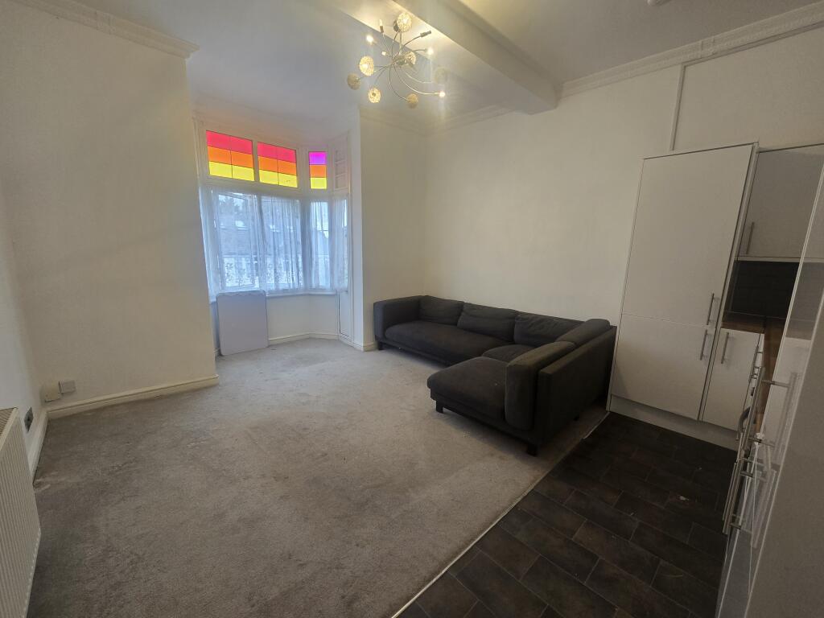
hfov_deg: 106.2
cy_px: 309
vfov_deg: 89.9
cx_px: 412
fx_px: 309
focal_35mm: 13
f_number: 2.2
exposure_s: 1/50
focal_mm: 2.2
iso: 80
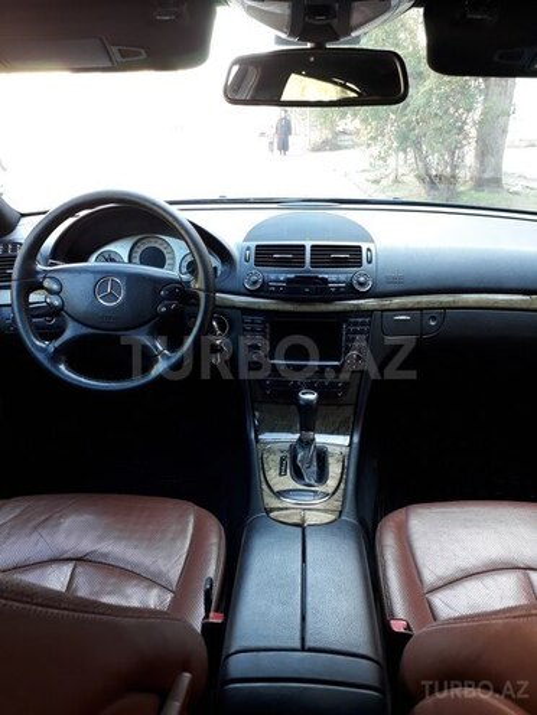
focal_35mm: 27
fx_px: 558
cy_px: 358
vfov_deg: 65.3
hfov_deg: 51.4
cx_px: 268
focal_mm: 3.6
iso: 80
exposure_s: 1/33
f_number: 1.9
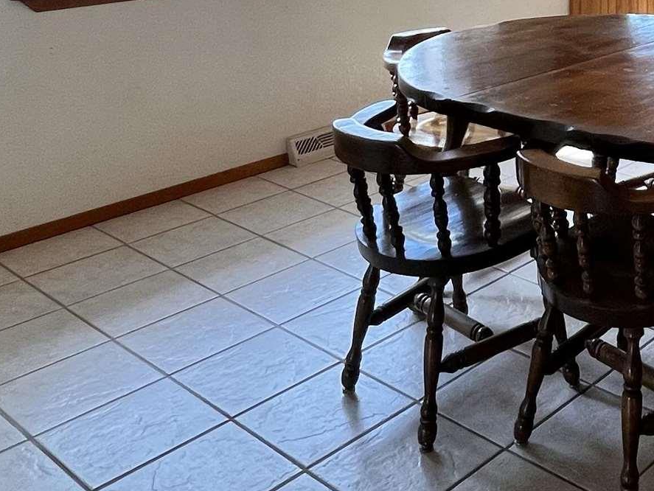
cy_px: -63
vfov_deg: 28.8
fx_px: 851
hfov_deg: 36.6
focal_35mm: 45
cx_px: 689
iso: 100
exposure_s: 1/120
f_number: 1.8
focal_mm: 1.57
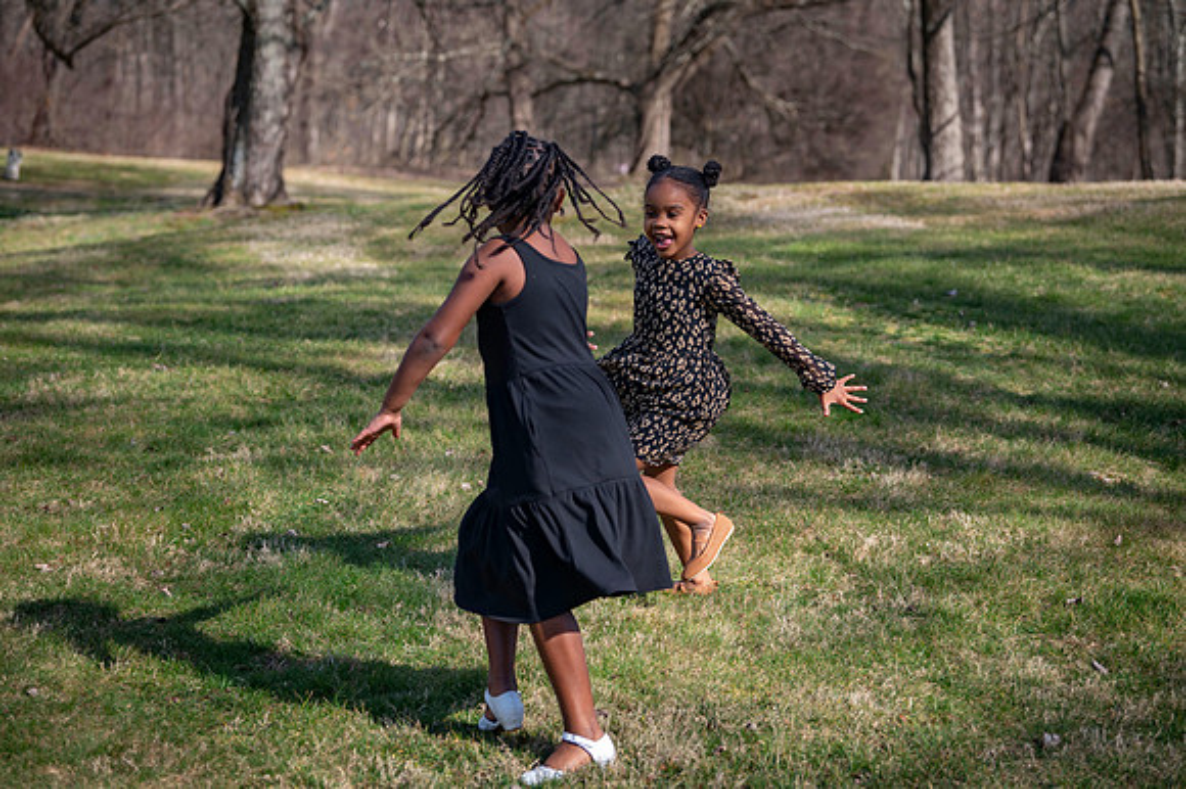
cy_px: 394
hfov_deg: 26.0
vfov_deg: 17.5
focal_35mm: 78
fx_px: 2568
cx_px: 593
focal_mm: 78
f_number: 4
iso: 250
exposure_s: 1/1000
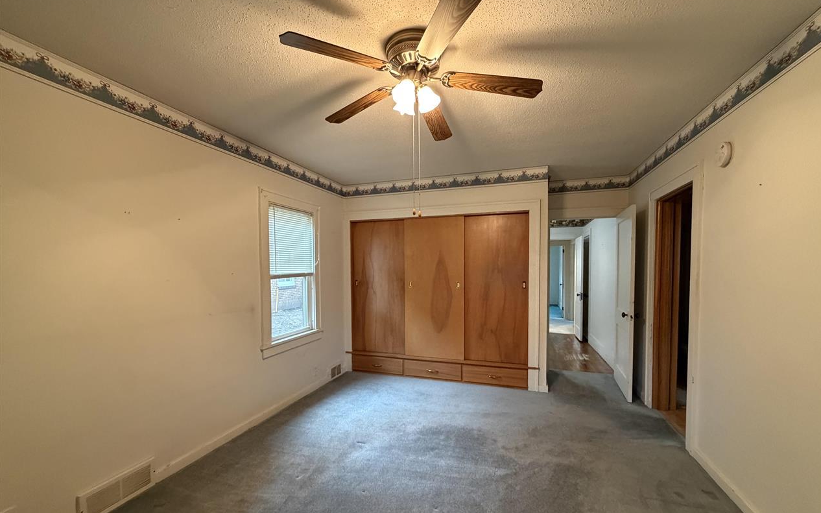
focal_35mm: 15
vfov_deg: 74.6
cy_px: 280
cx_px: 414
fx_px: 336
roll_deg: +0.2
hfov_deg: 101.5
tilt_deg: -0.6
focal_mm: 2.22
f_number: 2.2
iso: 640
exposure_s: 1/60
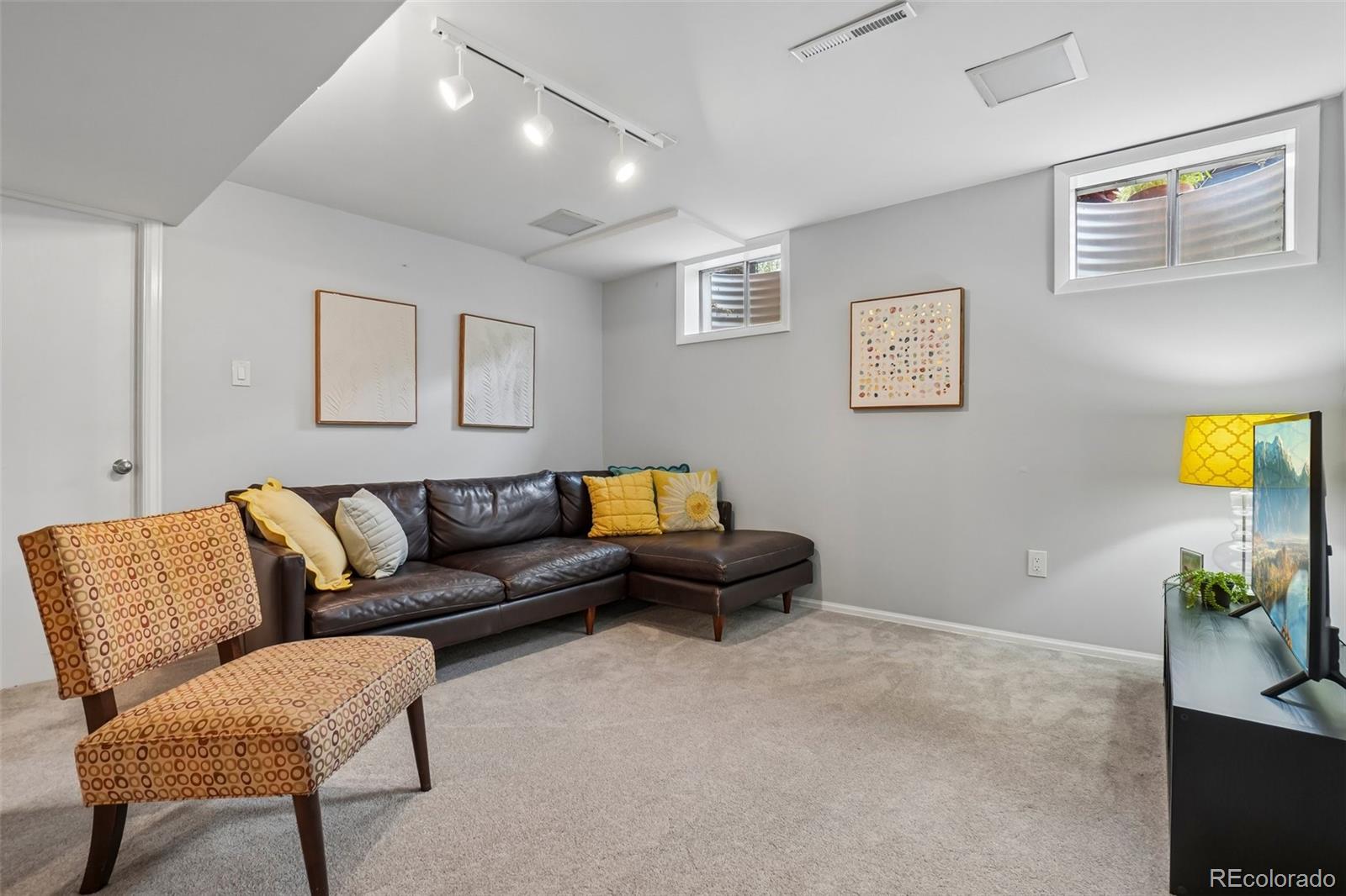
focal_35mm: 15
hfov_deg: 100.4
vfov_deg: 77.3
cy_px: 448
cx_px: 673
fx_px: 561
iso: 400
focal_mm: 10
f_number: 8
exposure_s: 1/10
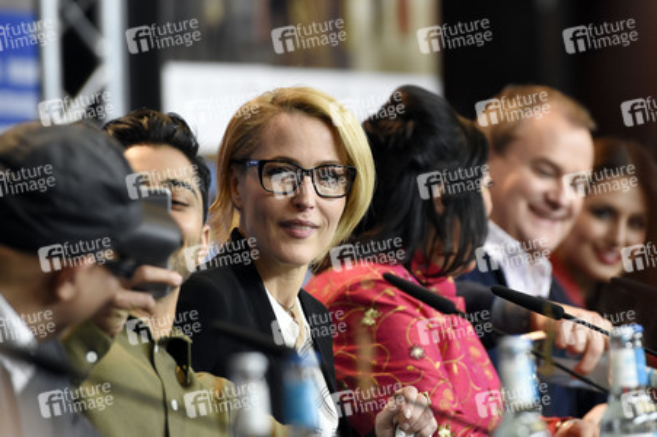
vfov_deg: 4.6
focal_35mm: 300
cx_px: 328
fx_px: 5471
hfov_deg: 6.9
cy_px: 218
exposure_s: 1/320
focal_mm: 200
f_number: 3.5
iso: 1600
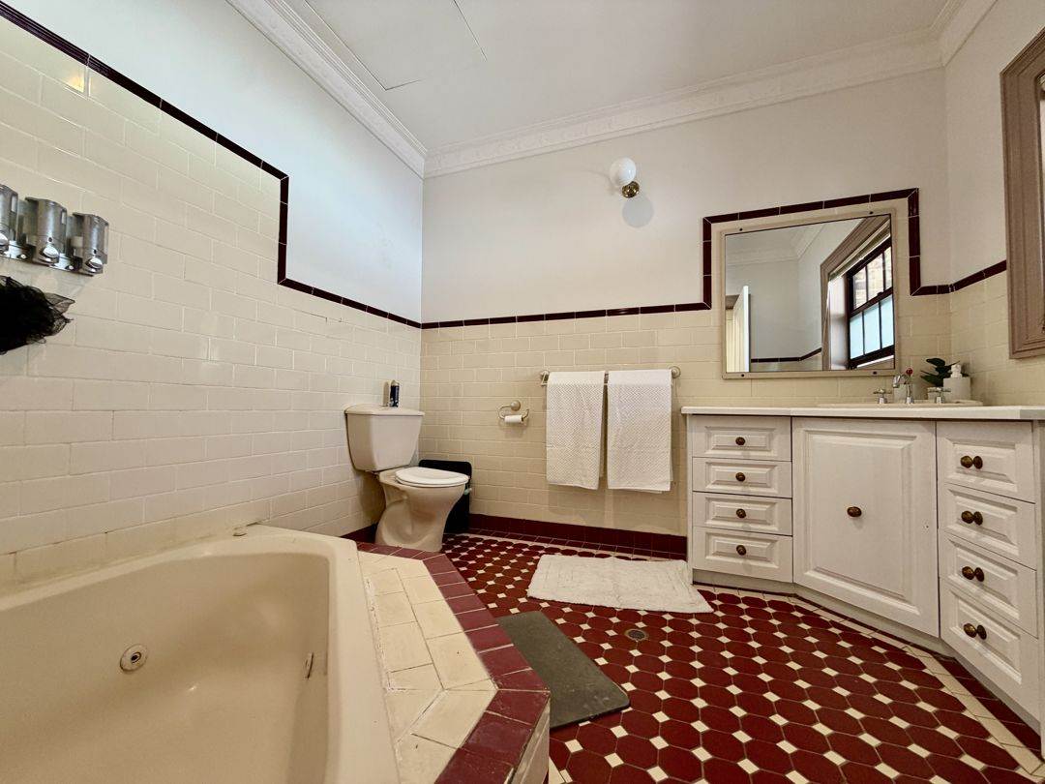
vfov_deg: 85.7
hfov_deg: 102.1
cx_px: 522
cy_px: 392
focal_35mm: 14
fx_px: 423
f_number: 2.2
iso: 160
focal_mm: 2.22
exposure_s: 1/50
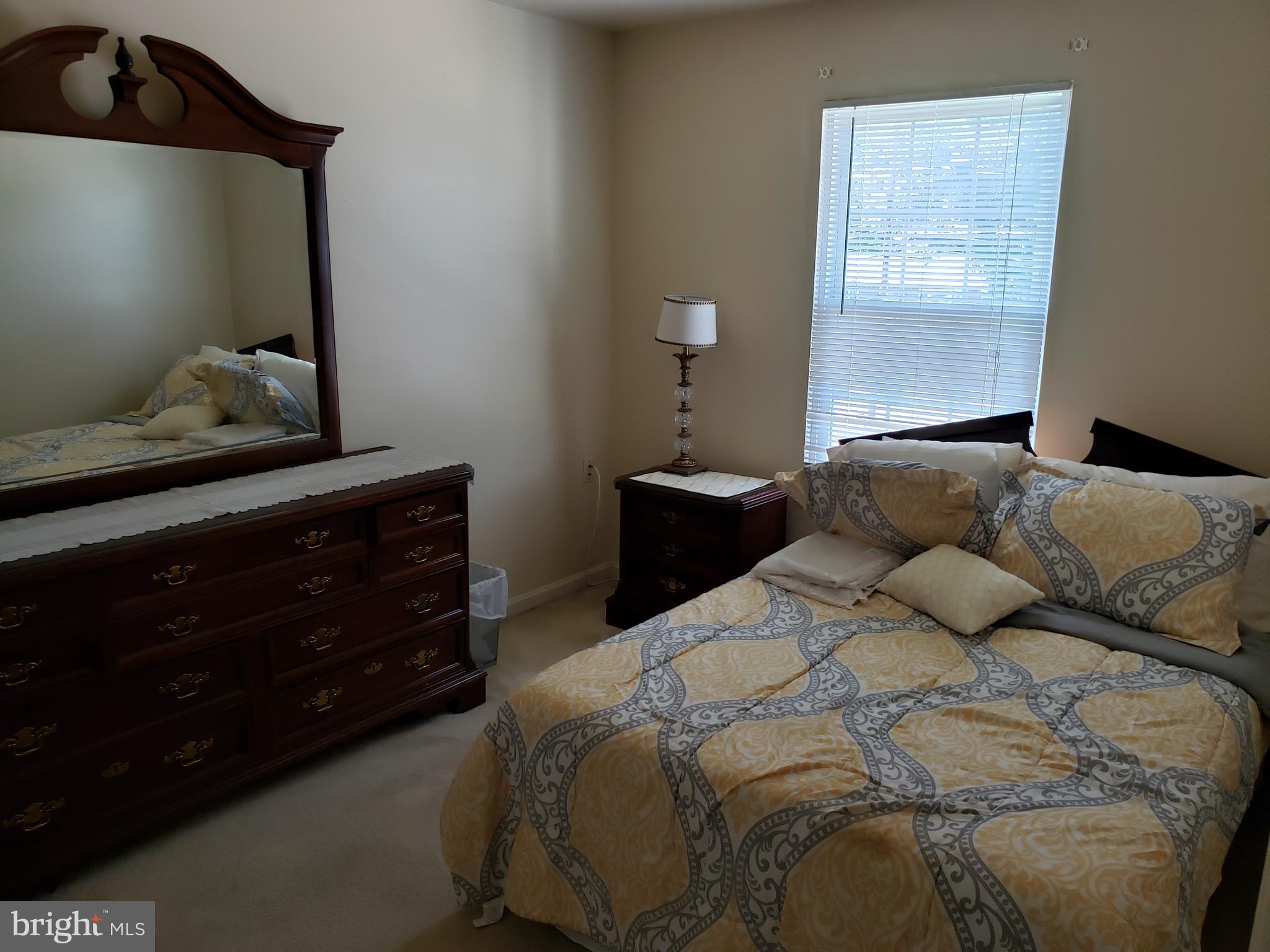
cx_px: 635
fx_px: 954
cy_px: 476
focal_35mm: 26
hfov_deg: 67.3
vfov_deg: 53.1
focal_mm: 4.3
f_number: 2.4
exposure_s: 1/39
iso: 200
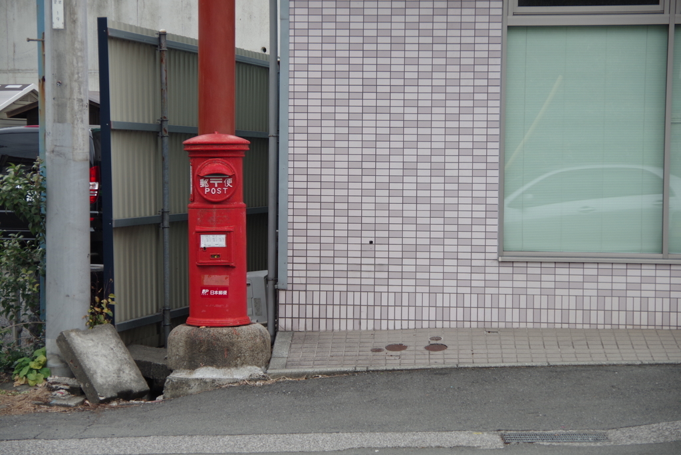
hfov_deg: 20.0
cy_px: 228
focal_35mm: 102
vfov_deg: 13.4
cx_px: 340
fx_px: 1930
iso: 200
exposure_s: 1/125
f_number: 4.5
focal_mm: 68
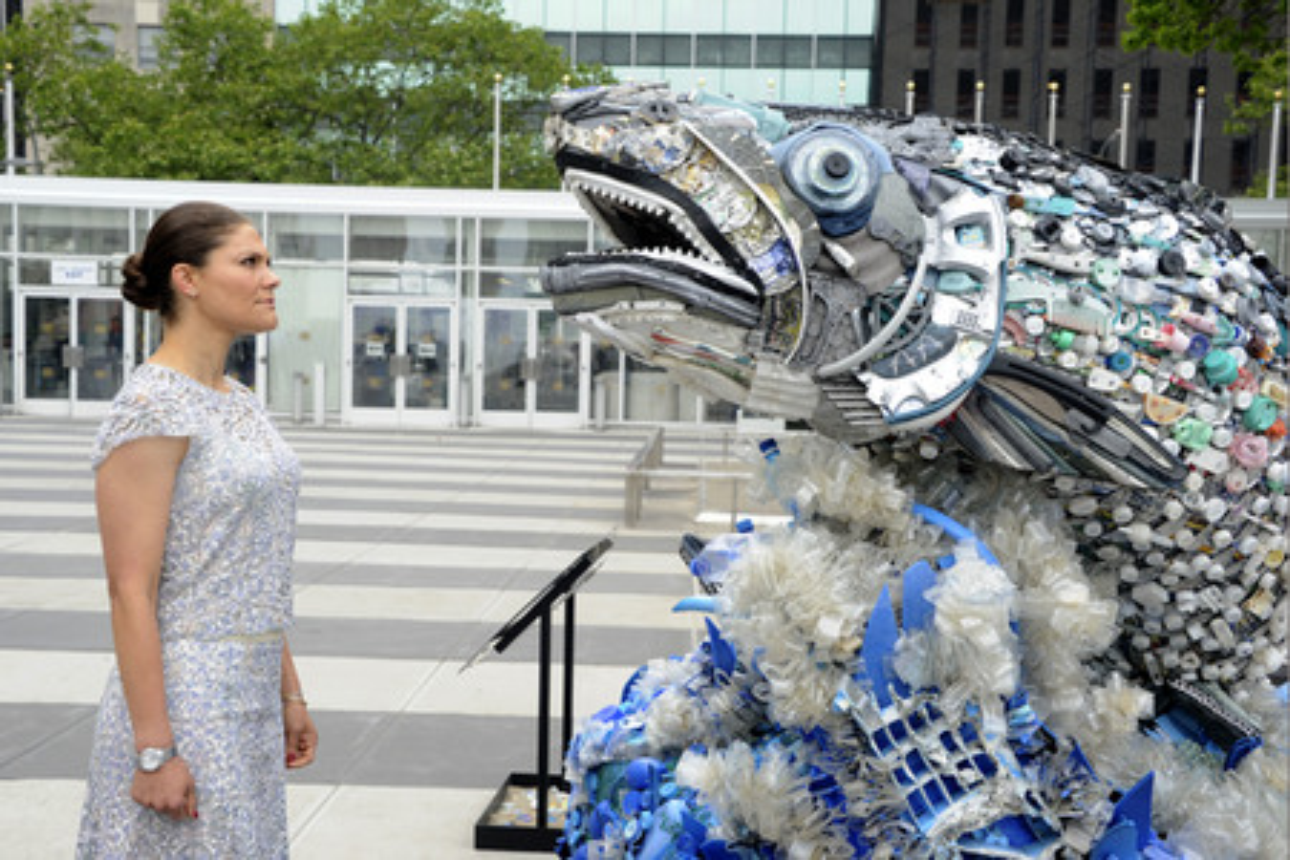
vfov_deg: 27.0
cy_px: 430
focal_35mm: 50
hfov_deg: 39.6
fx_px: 1792
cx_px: 645
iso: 800
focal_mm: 50
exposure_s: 1/250
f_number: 7.1
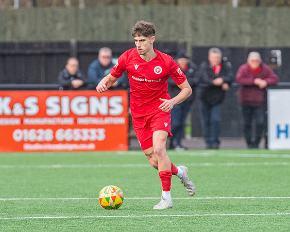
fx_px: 6906
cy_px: 114
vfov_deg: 1.9
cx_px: 171
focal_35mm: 805
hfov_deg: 2.4
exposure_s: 1/1600
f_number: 4
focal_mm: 300
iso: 1600
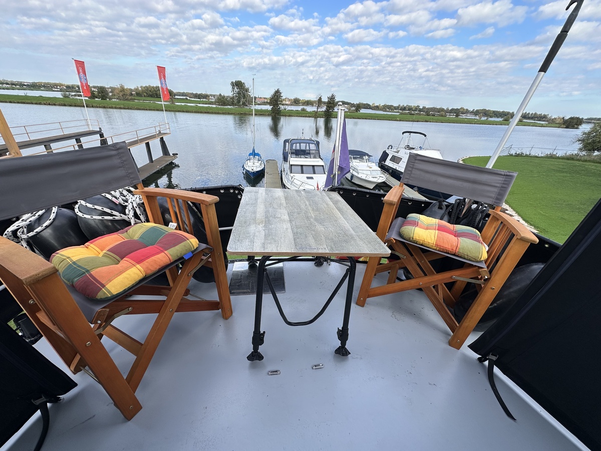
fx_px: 243
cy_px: 226
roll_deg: -4.1
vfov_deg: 85.7
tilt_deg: -26.8
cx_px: 300
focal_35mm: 14
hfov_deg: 102.1
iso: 40
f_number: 2.2
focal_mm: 2.22
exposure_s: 1/654
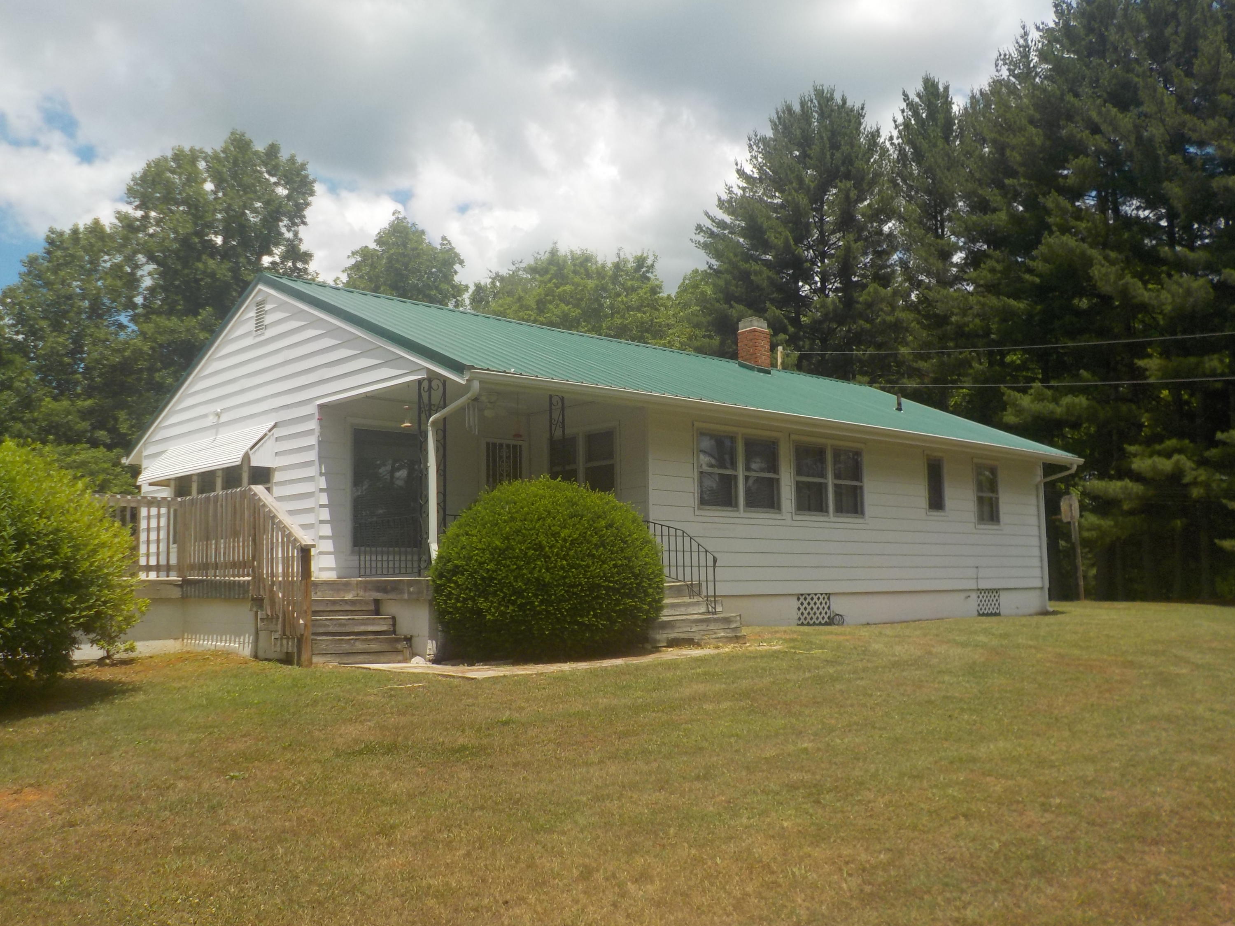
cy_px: 463
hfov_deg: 60.0
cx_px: 618
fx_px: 1070
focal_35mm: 30
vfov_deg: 46.8
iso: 125
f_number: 3.3
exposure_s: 1/1250
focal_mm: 4.1
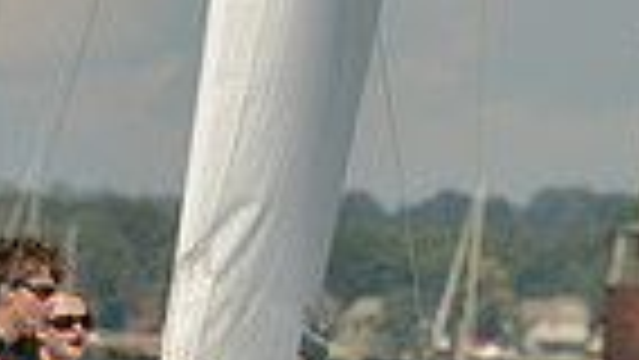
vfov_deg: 1.2
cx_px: 450
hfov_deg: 2.1
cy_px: 497
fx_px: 17391
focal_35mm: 1026
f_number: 7.1
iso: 320
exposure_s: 1/1250
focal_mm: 240
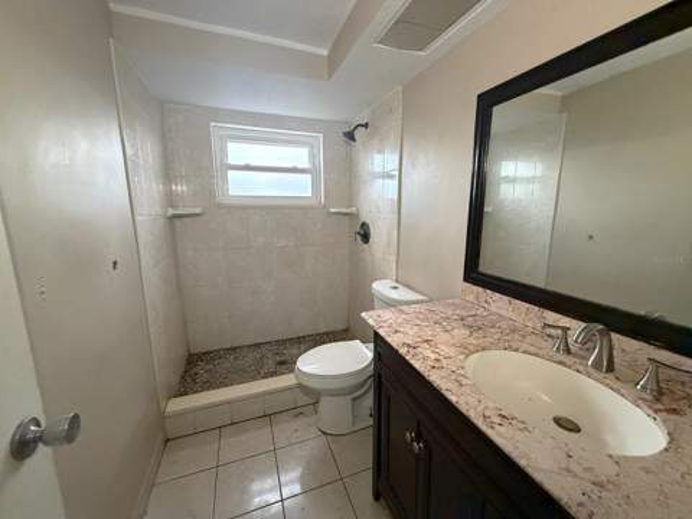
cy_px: 260
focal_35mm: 14
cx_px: 346
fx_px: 280
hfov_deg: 102.1
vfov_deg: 85.7
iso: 640
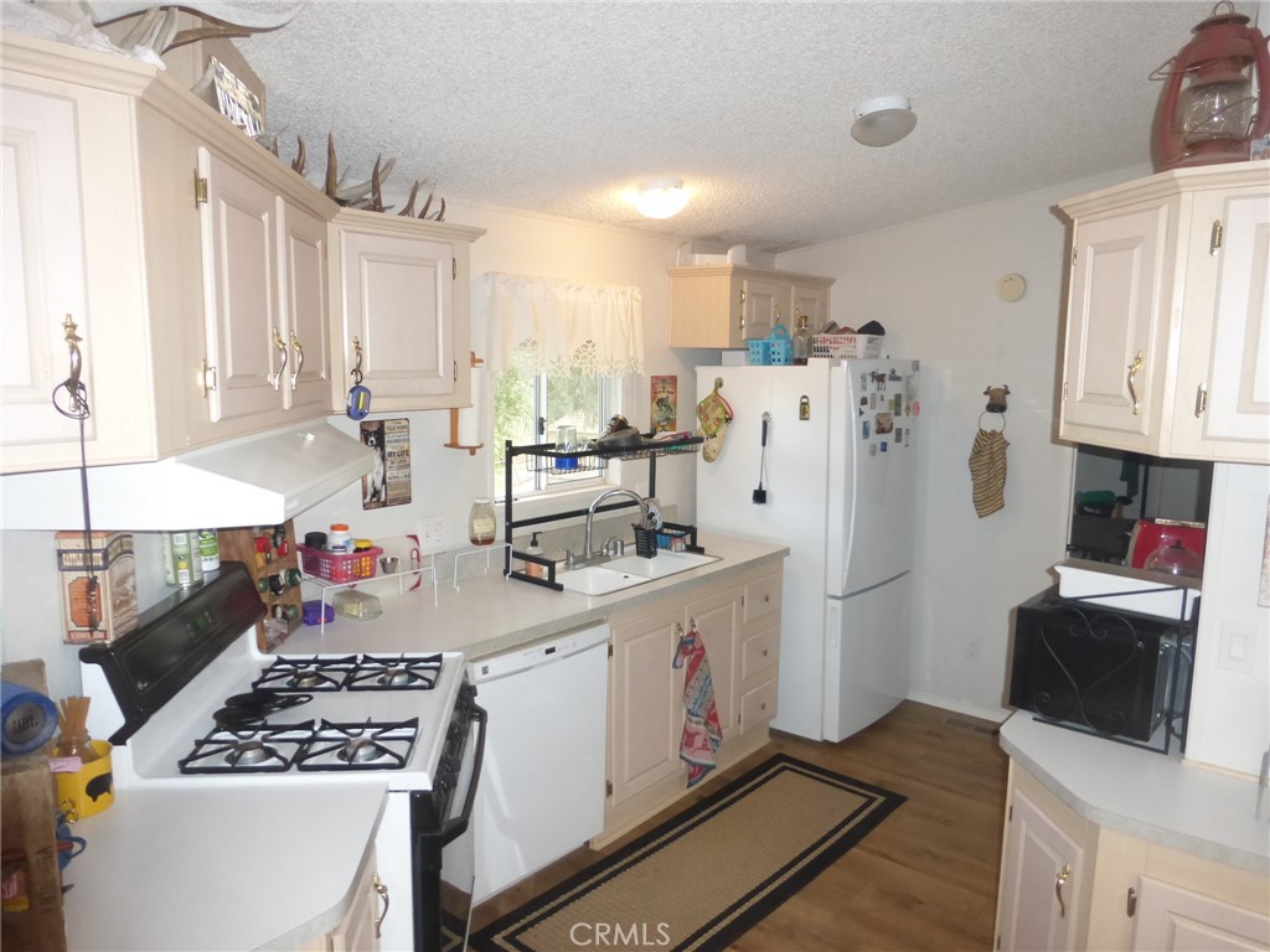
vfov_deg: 56.8
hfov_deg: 71.6
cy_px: 476
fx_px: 881
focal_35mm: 24
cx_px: 635
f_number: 3.3
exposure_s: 1/60
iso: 320
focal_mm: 4.3
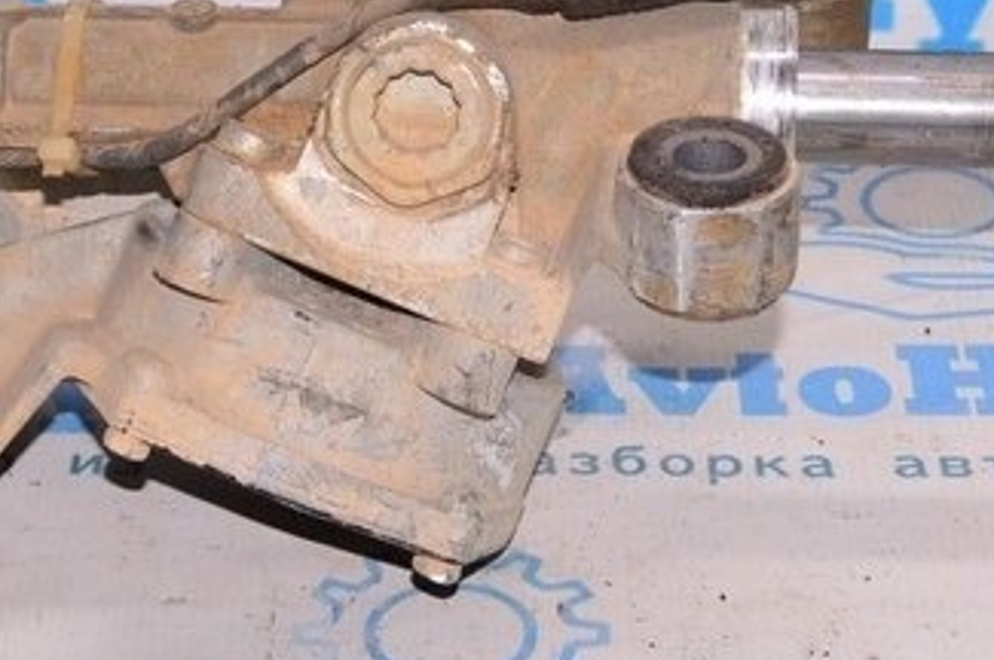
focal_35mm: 128
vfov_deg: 10.7
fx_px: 3519
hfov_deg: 15.7
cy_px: 133
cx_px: -49
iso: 1600
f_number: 8
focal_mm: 27
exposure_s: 1/200
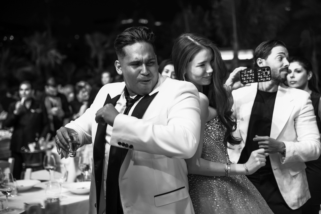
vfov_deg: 22.8
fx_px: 531
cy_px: 107
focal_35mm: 60
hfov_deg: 33.6
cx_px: 160
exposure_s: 1/125
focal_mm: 59.6
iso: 1600
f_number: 2.8
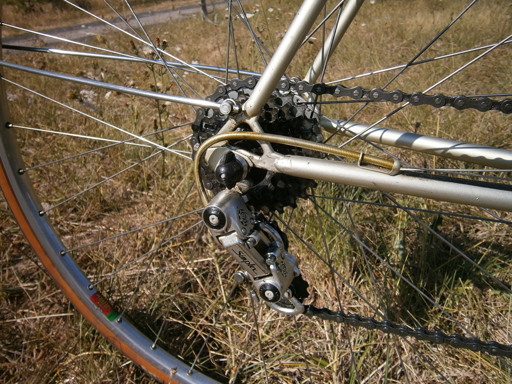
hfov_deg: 67.3
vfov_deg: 53.1
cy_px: 192
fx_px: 385
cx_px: 256
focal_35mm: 26
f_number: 2.8
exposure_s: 1/1250
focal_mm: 4.7
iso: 80
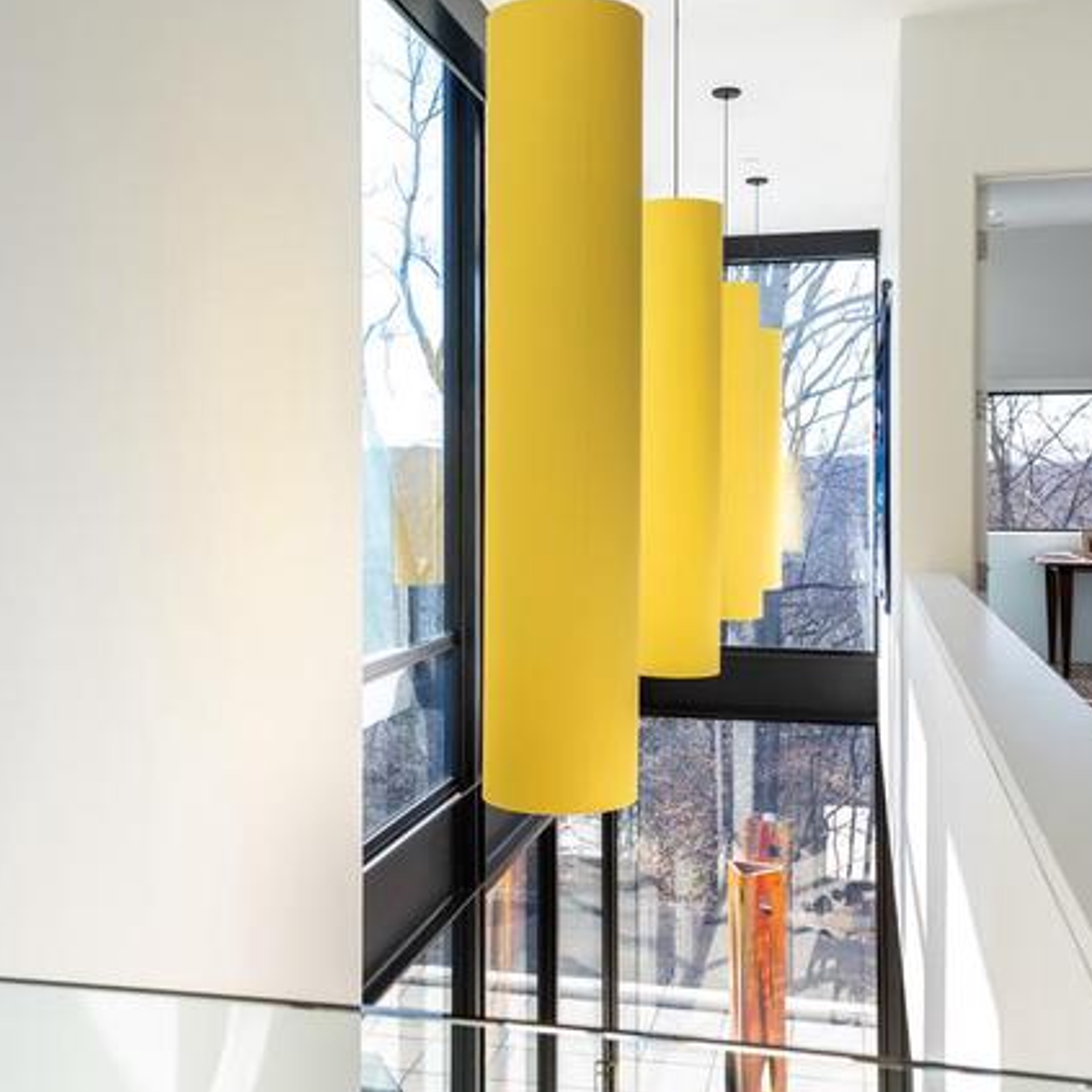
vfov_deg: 44.8
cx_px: 551
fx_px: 1321
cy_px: 472
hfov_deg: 44.9
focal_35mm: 37
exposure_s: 1/125
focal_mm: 24
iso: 160
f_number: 6.3
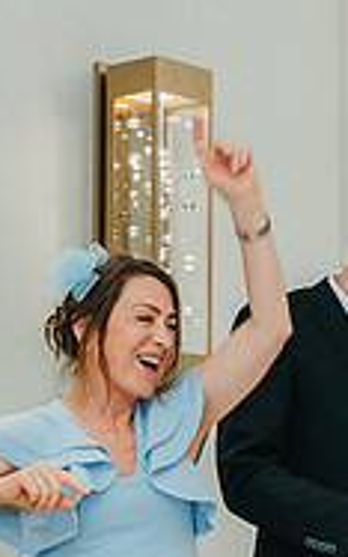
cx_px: 168
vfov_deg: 15.9
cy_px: 524
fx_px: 1956
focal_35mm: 129
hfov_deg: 10.2
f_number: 2.8
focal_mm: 35
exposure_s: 1/125
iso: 1600
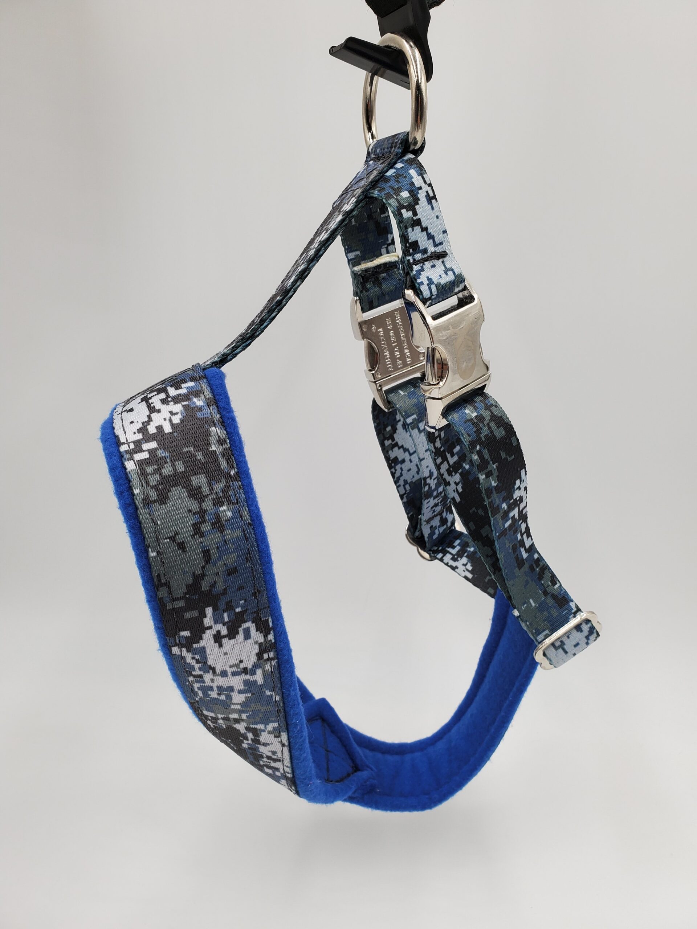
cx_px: 348
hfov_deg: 53.1
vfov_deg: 67.3
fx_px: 698
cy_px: 464
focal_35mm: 26
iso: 50
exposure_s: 1/116
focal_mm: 4.3
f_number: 2.4
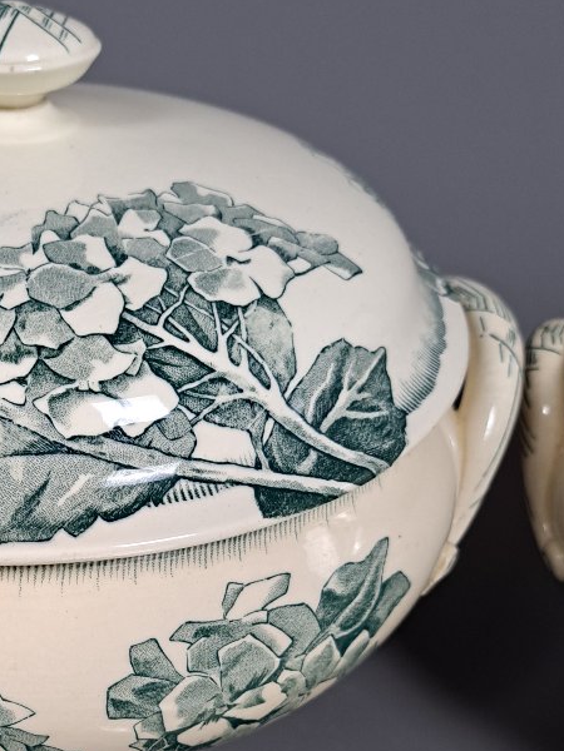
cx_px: 20
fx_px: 1043
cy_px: 537
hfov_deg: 28.7
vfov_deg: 38.9
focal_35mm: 48
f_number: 1.8
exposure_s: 1/50
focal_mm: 5.23
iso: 125
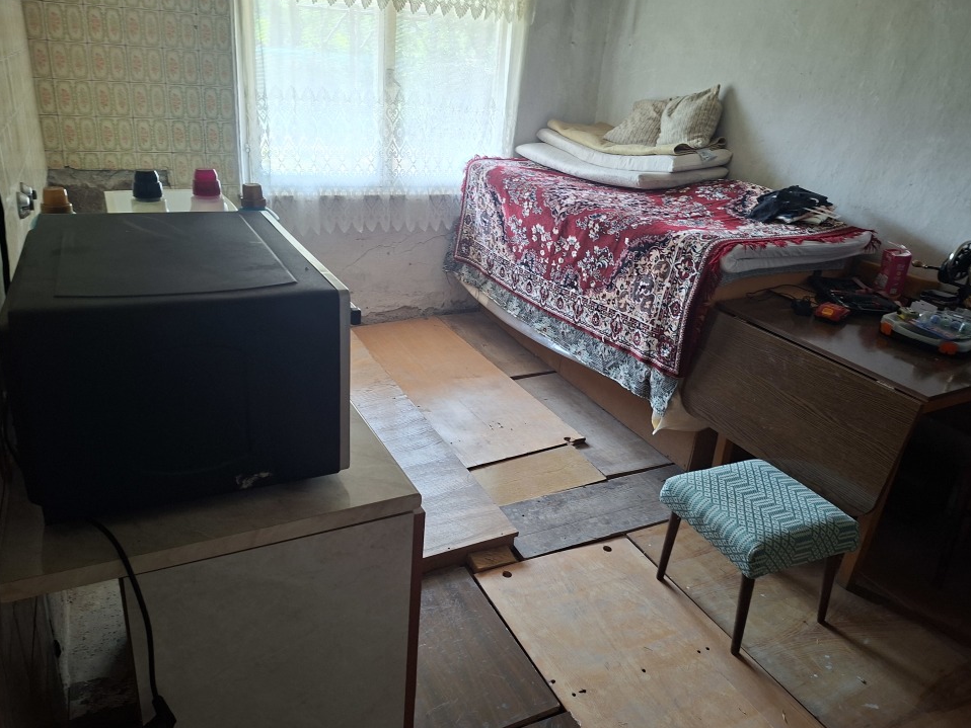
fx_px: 673
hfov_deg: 71.6
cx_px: 470
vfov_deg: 56.8
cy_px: 371
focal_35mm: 24
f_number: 1.8
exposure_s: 1/50
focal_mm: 5.54
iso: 200
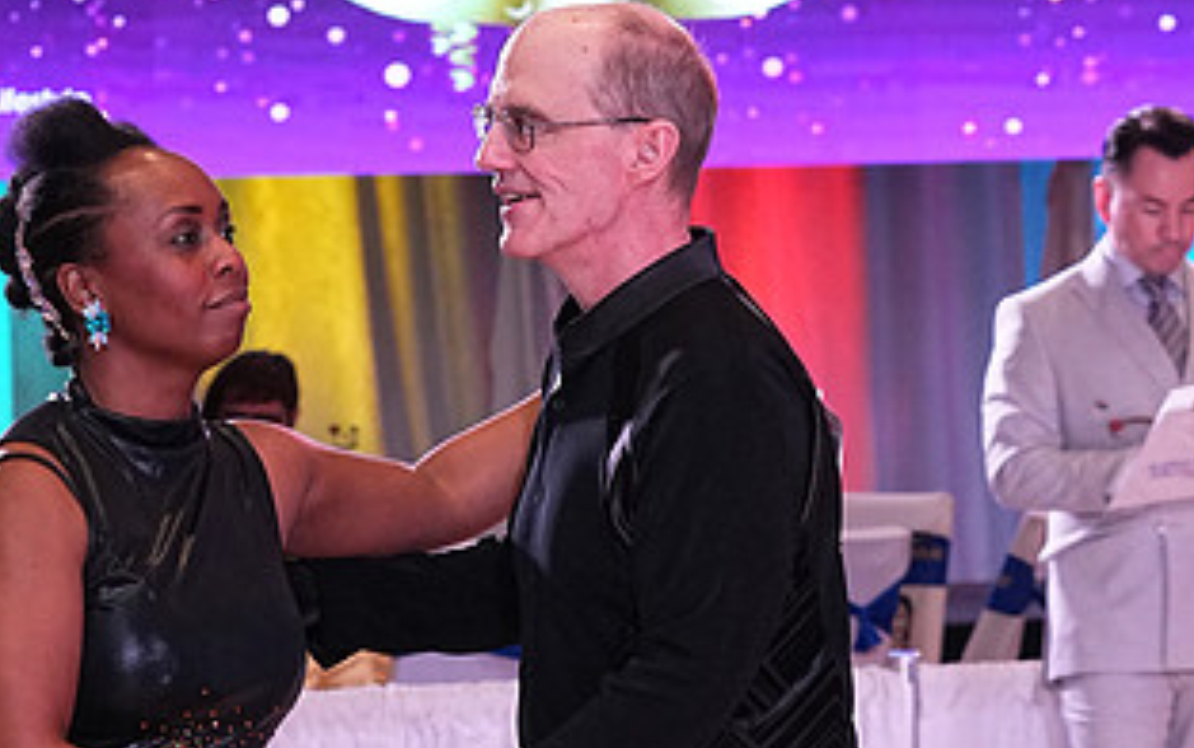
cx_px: 483
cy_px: 897
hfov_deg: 9.0
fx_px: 7553
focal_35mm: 232
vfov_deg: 5.6
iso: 2500
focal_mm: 82
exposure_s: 1/250
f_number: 6.3
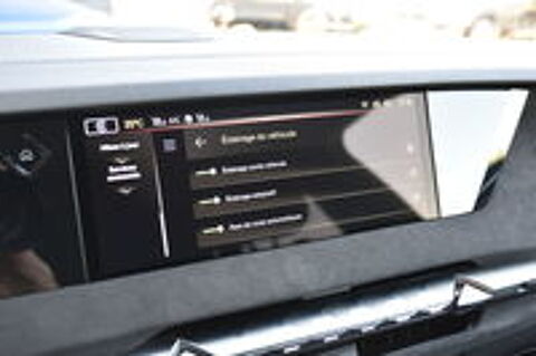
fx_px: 602
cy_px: 178
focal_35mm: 40
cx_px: 268
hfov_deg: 48.0
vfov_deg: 32.9
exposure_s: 1/60
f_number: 4
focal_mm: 27
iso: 800
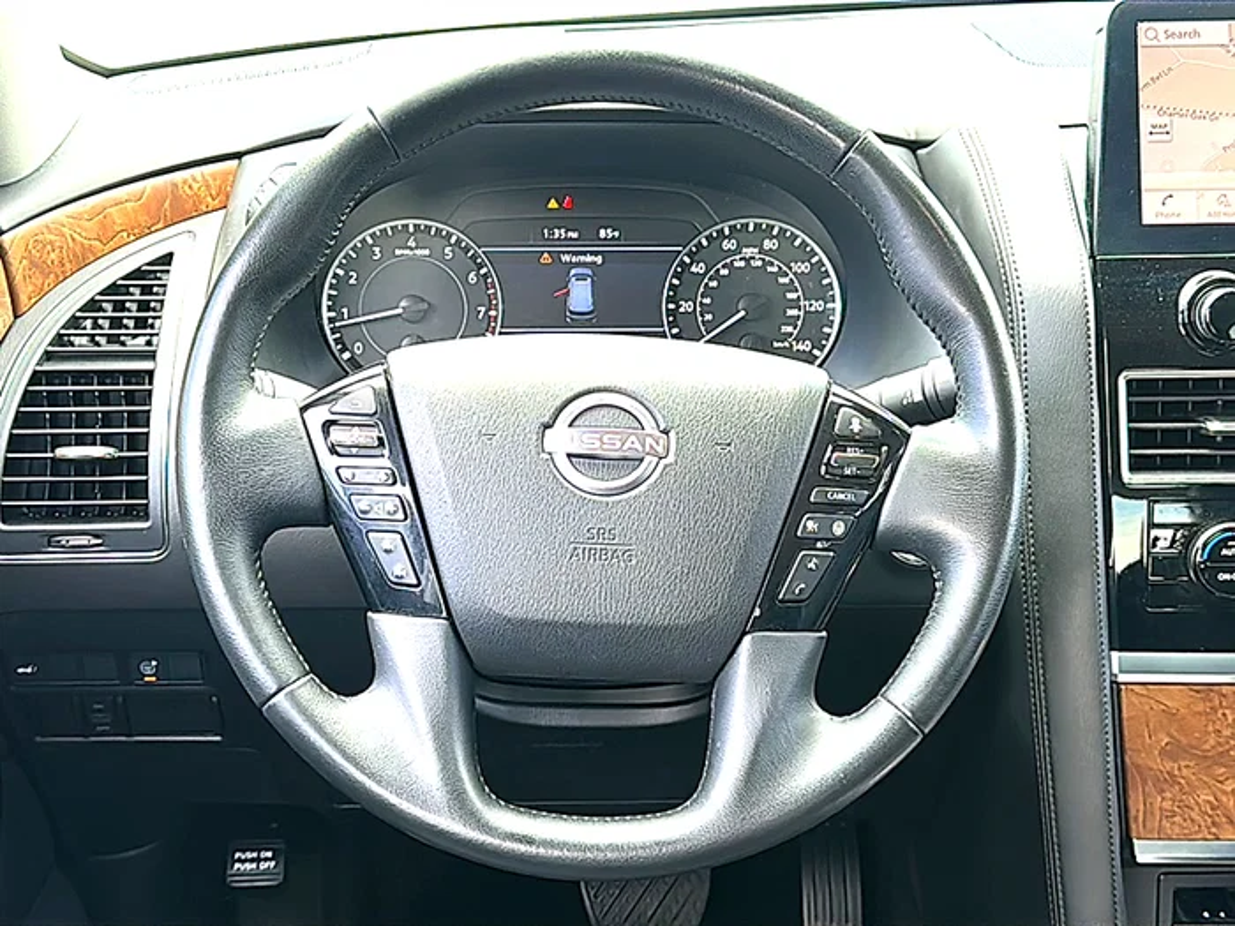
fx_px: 1713
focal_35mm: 48
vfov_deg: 30.3
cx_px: 618
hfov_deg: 39.7
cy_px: 463
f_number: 1.78
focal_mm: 6.86
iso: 64
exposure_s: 1/92
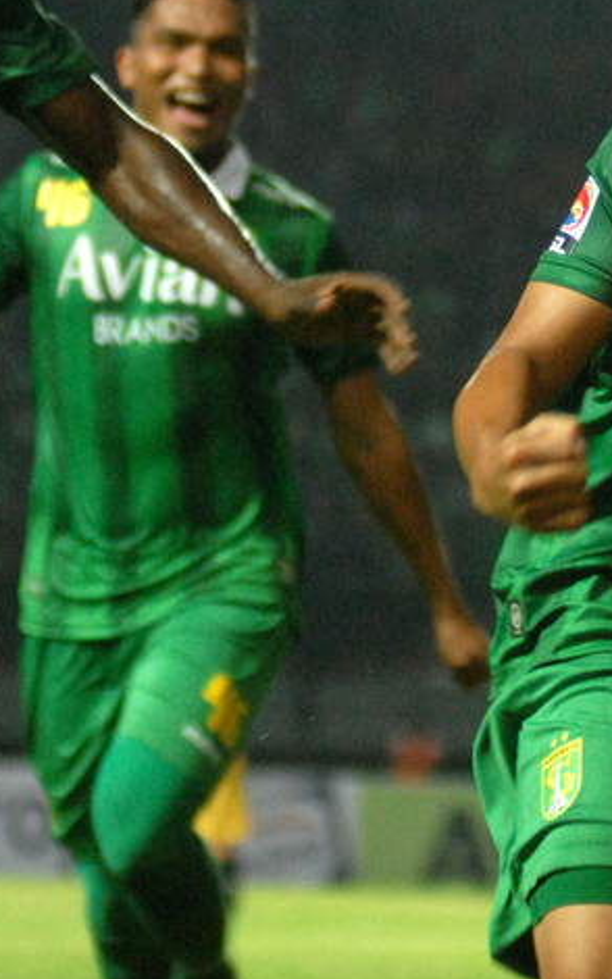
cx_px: 951
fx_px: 6668
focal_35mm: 250
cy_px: 326
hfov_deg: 5.2
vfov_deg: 8.4
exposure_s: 1/250
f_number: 2.8
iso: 800
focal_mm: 80
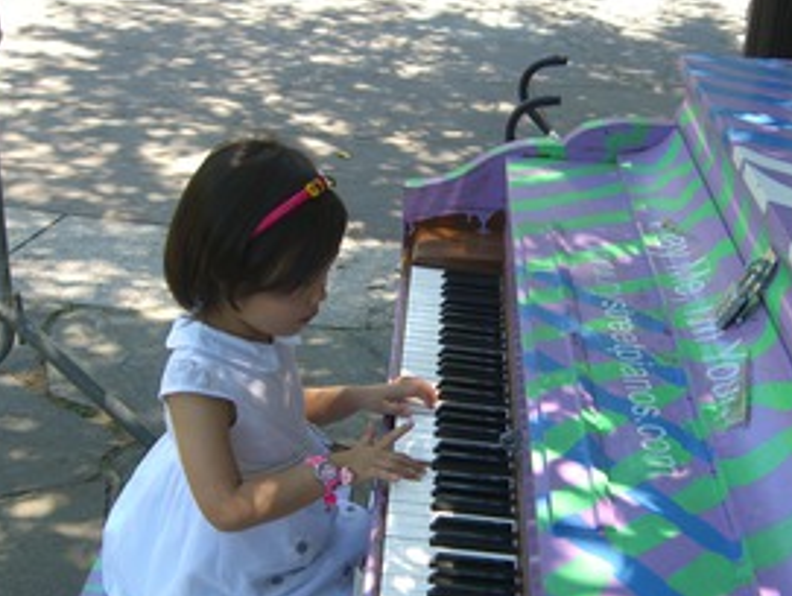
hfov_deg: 34.1
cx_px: 500
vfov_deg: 26.1
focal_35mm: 56
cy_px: 362
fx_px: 1283
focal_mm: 7.9
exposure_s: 1/125
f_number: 2.8
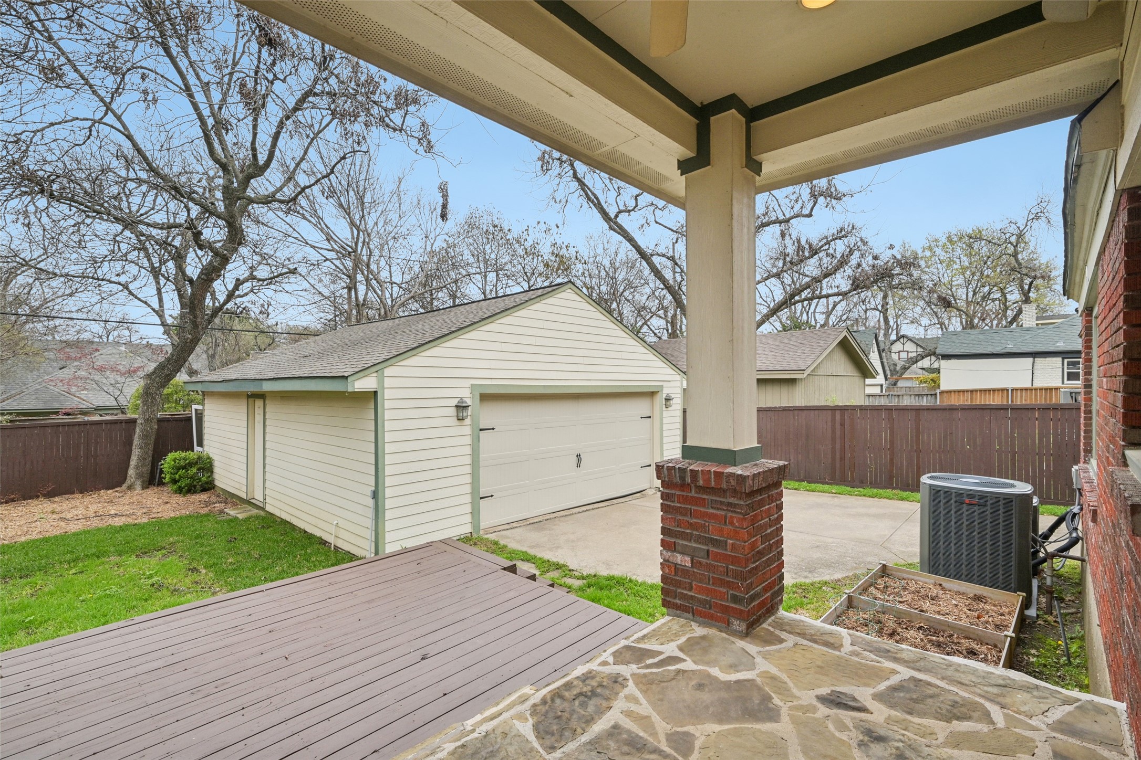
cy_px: 380
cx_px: 570
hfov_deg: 96.7
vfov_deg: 73.7
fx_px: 507
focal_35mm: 16
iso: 400
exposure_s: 1/640
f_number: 8
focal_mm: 16
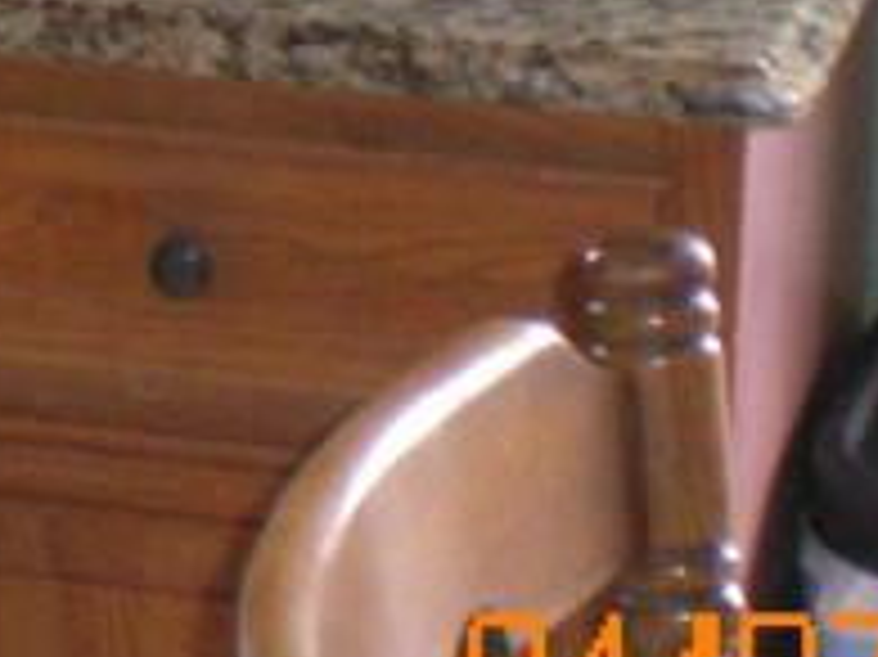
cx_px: -504
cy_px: -639
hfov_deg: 9.6
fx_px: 5070
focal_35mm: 200
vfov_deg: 7.2
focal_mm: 6.3
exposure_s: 1/60
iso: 200
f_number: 3.1
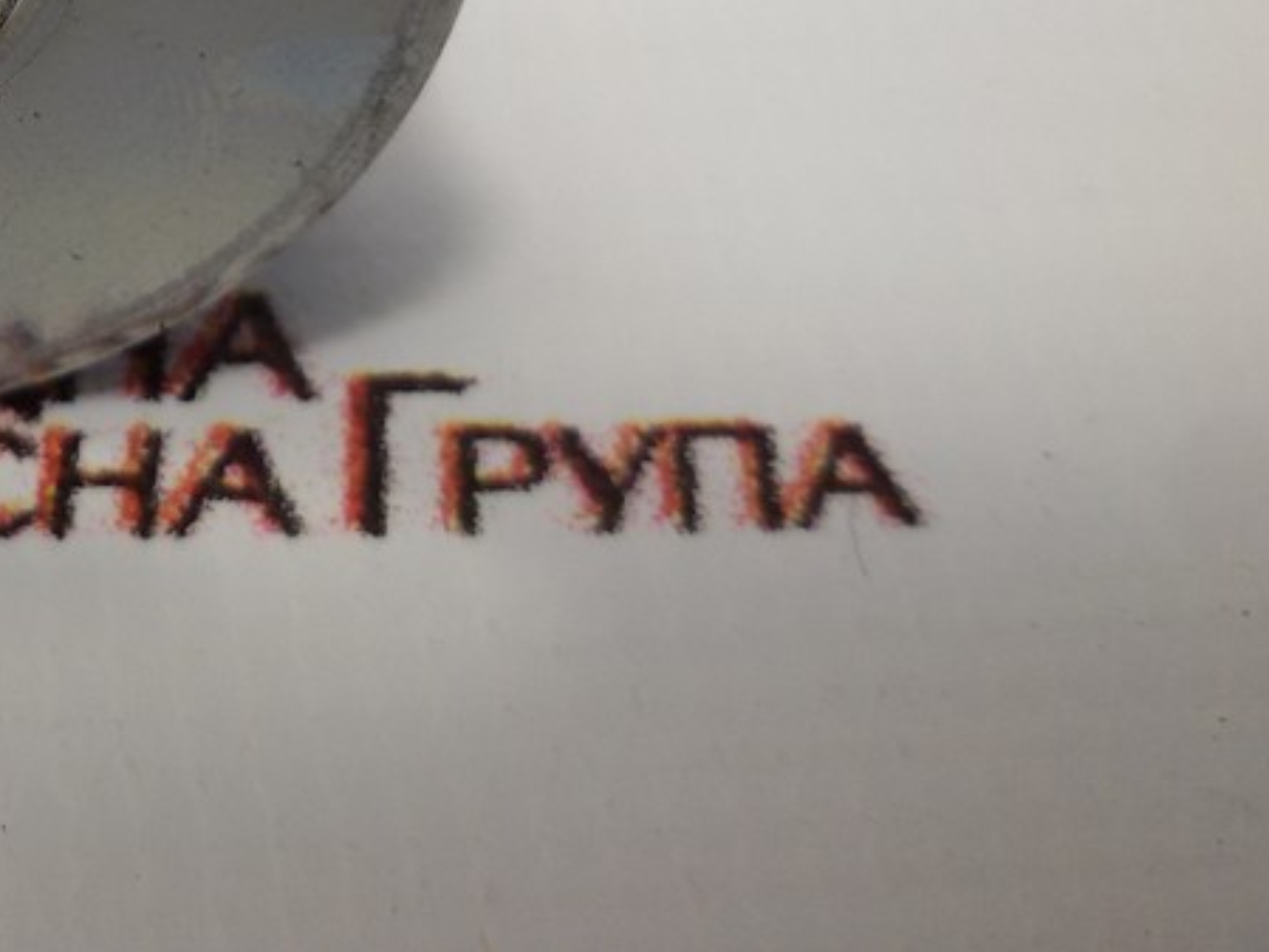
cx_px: -110
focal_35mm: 69
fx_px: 2530
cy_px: -82
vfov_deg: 20.4
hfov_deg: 26.1
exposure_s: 1/50
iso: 40
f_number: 2.4
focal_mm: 2.93
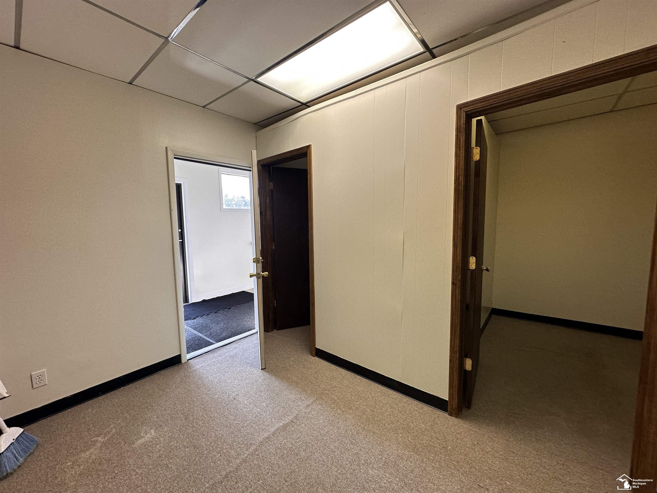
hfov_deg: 102.1
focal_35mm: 14
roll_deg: +1.0
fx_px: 266
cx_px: 328
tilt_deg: -5.9
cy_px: 246
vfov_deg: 85.7
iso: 125
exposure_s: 1/120
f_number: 2.2
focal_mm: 2.22
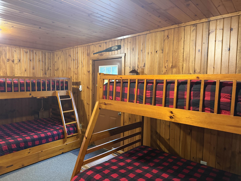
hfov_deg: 71.6
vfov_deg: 56.8
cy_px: 90
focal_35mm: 24
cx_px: 120
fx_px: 167
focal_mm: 6.76
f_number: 1.78
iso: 640
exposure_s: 1/40
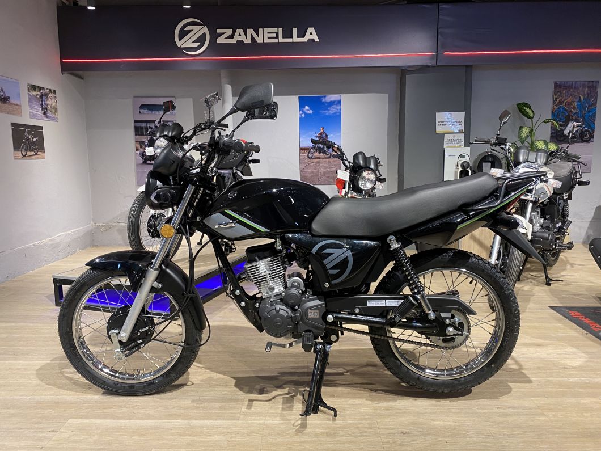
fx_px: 451
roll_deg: +0.7
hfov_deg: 67.3
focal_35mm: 26
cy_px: 226
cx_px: 300
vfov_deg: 53.1
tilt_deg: -7.3
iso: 125
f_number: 1.8
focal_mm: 4.25
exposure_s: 1/50
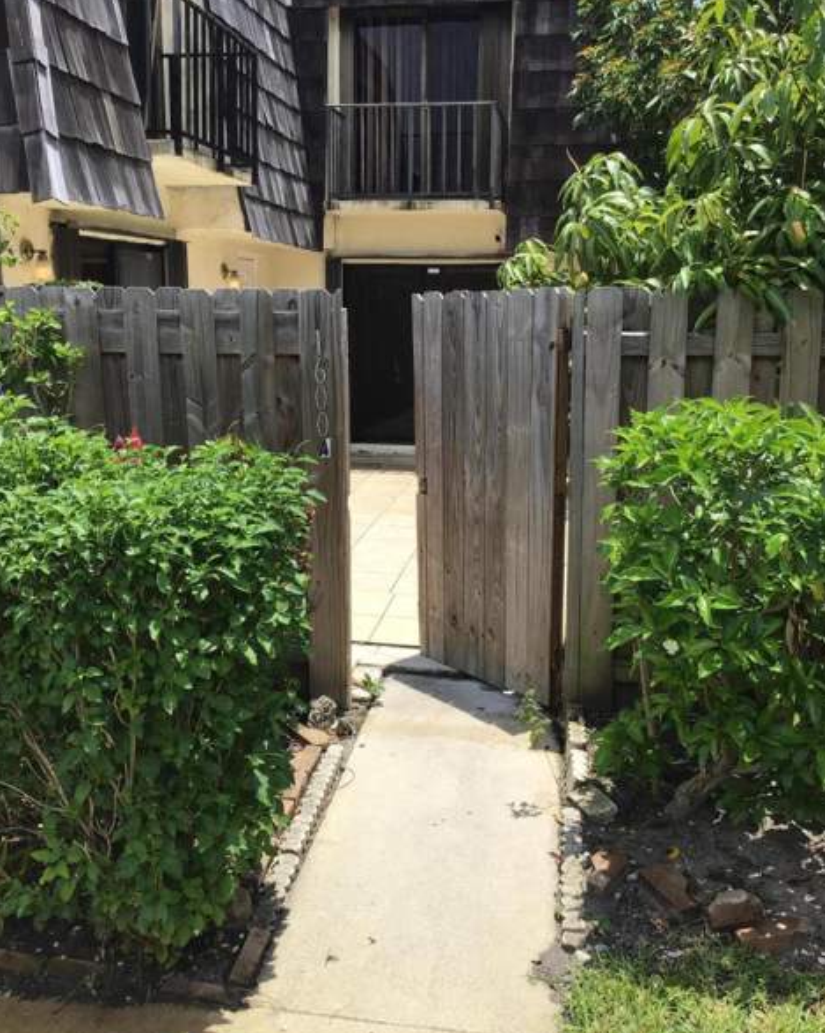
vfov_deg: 54.2
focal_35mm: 33
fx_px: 1008
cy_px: 496
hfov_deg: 44.5
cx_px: 413
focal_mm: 3.3
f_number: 2.4
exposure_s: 1/1072
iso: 25
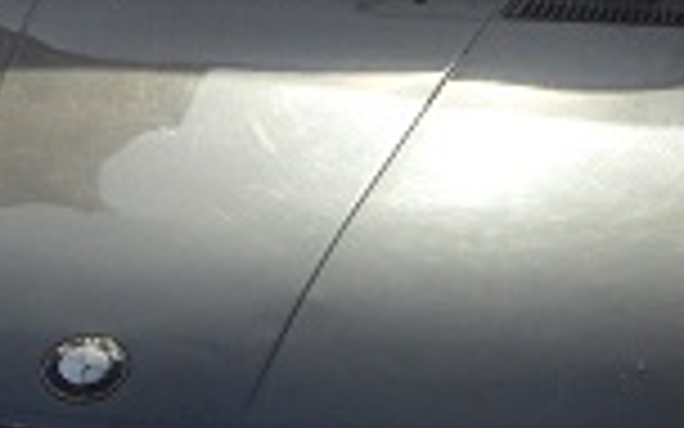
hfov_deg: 15.0
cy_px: 117
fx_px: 2591
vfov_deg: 9.4
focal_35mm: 139
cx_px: 324
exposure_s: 1/350
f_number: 6.2
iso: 80
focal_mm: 6.6
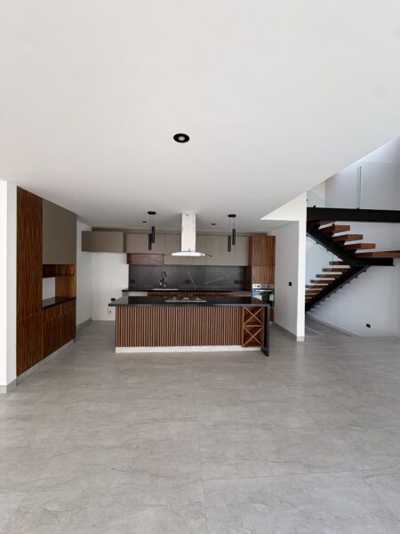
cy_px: 267
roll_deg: -0.6
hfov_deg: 85.7
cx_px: 200
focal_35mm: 14
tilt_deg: +1.2
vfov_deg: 102.1
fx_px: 216
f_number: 2.2
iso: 50
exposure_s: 1/99
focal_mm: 2.22
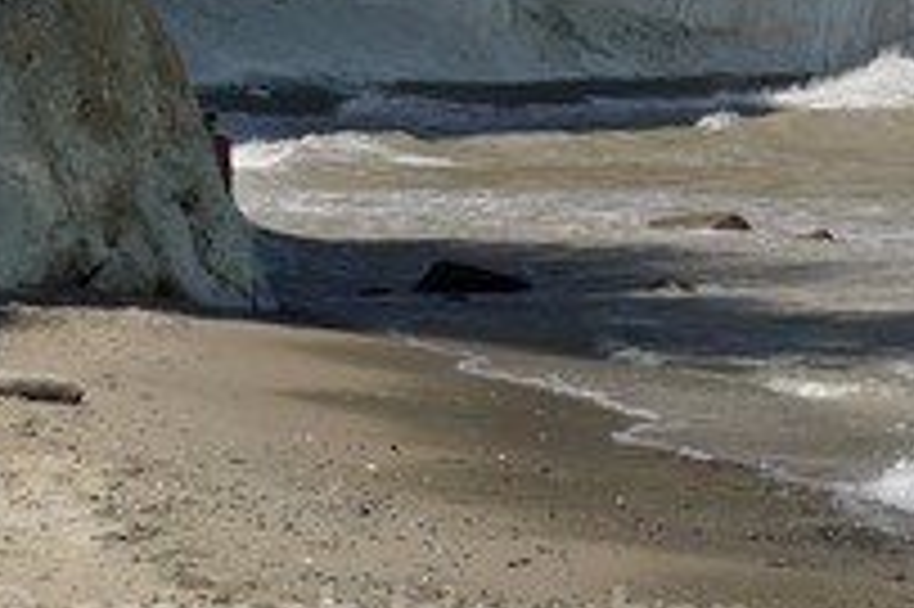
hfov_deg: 8.8
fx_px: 5378
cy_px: -471
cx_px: 2148
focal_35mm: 212
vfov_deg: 6.3
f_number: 5.6
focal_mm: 28
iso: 100
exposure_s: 1/320
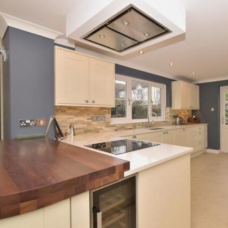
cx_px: 178
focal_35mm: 20
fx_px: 149
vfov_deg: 74.8
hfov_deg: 68.6
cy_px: 114
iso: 500
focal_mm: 10
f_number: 8
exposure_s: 1/80
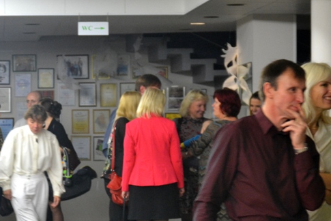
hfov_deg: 11.8
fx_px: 1601
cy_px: 148
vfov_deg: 7.9
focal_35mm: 174
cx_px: 124
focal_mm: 55
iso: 1250
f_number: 4
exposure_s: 1/60
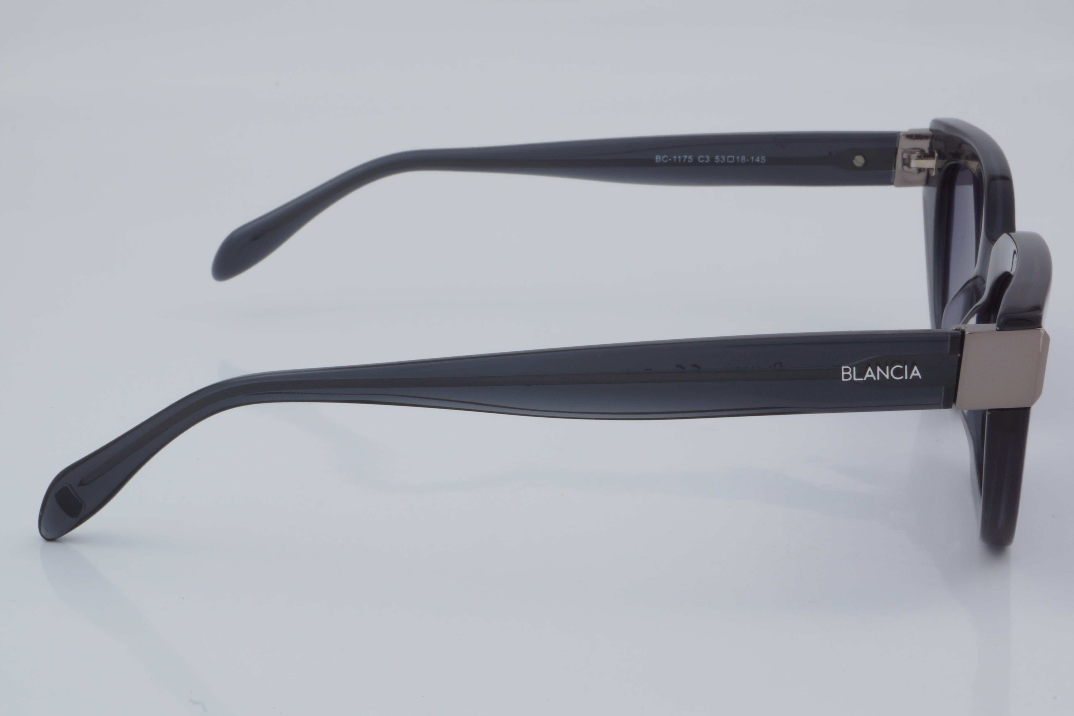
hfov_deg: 27.0
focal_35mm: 75
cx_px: 537
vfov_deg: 18.2
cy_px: 358
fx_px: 2237
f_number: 32
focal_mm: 50
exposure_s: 1/4
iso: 100
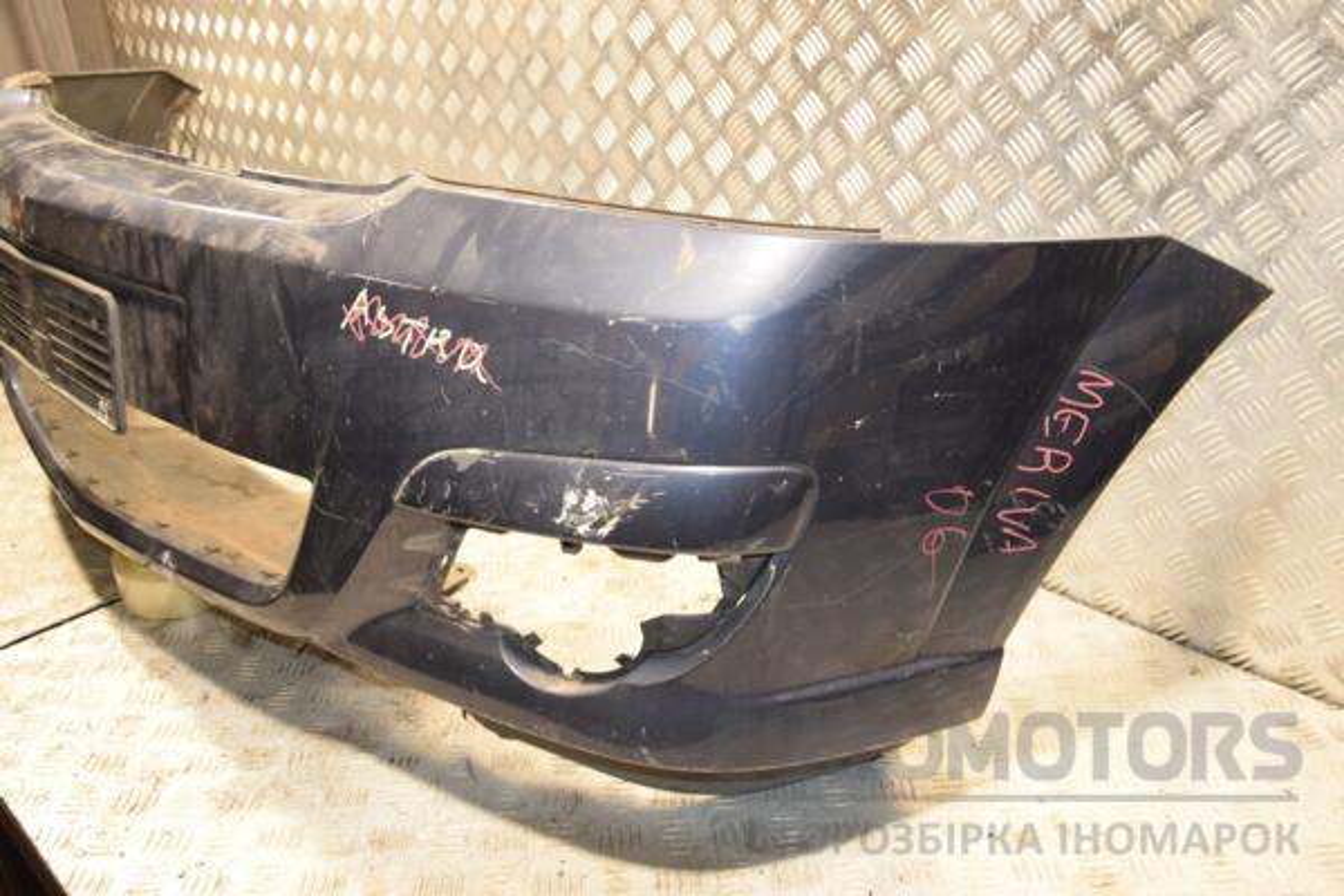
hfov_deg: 59.5
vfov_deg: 41.7
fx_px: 1176
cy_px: 448
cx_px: 672
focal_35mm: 32
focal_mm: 21
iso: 800
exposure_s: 1/125
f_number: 5
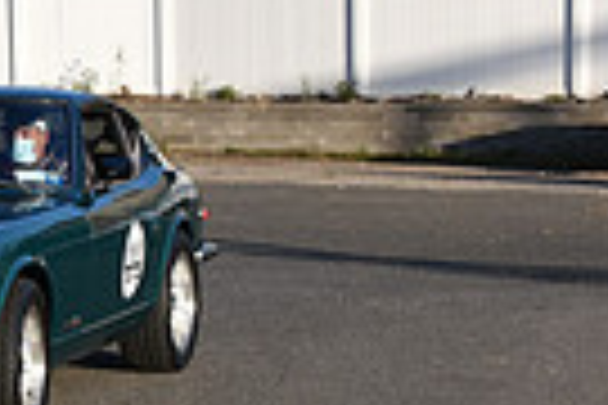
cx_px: -500
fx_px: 2502
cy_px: 268
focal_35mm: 148
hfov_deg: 12.6
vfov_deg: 9.3
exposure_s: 1/250
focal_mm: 23
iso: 280
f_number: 8
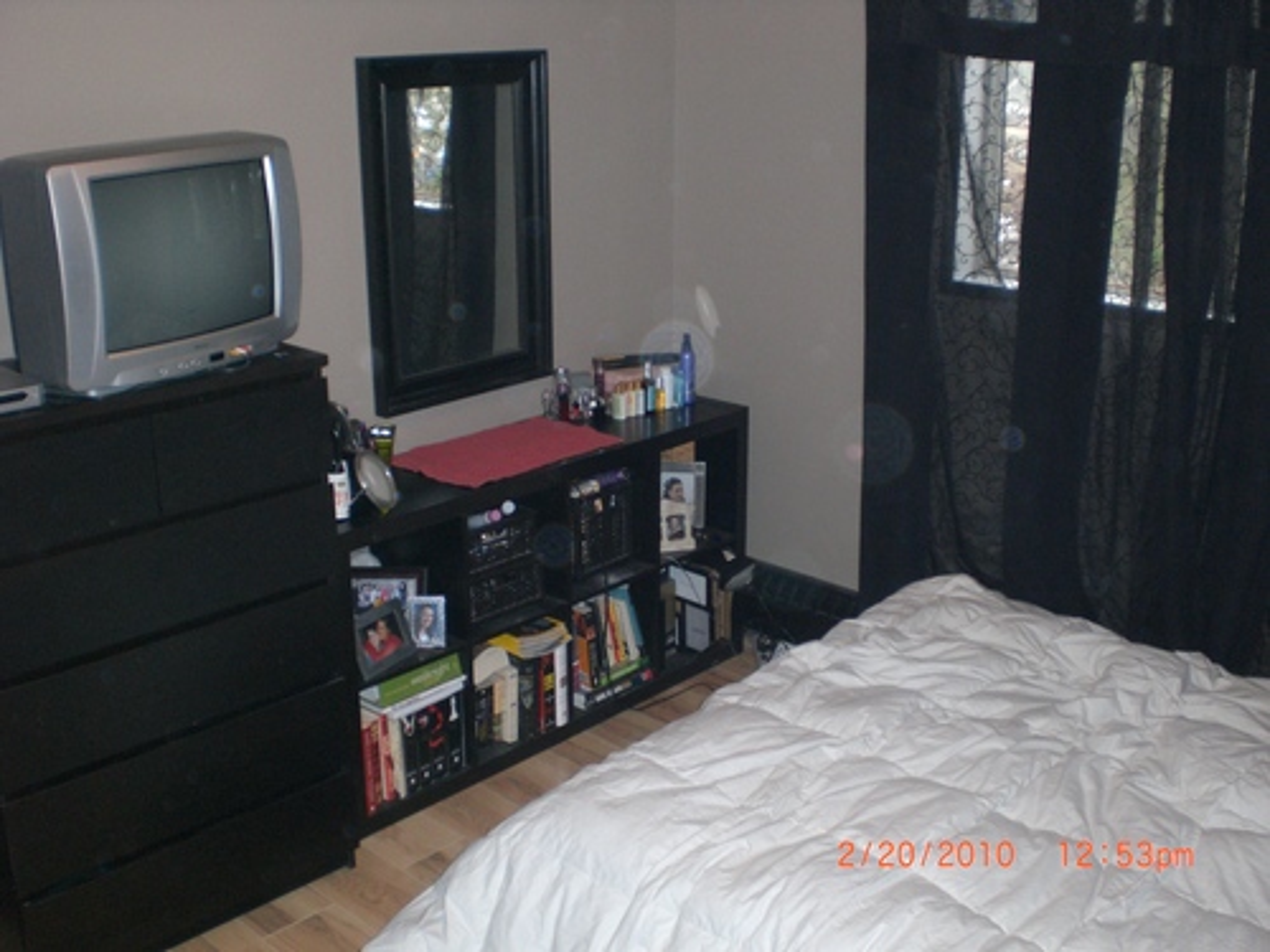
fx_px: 1394
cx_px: 635
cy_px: 476
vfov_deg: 37.7
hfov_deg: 49.0
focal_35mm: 38
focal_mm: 6.3
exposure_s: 1/60
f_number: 3.1
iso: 200
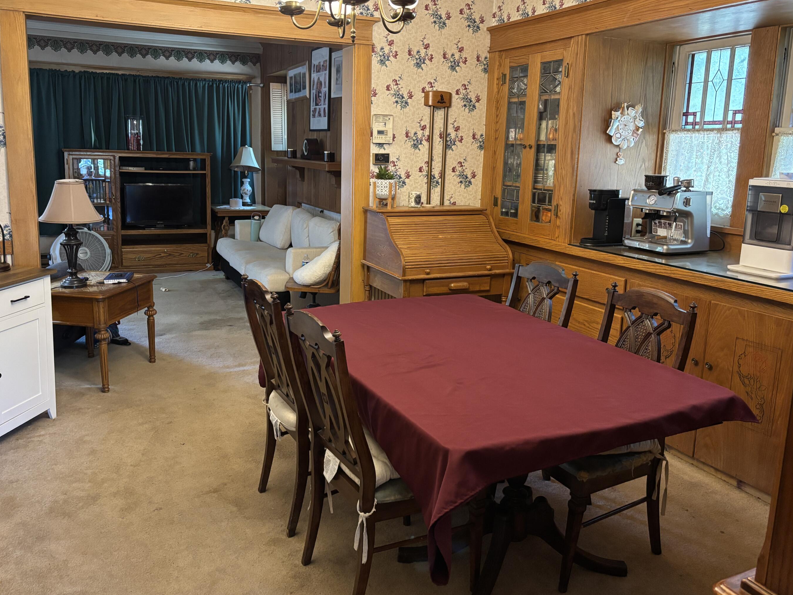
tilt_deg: -10.6
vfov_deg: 48.2
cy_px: 268
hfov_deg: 61.6
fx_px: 664
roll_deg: -1.1
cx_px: 380
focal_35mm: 29
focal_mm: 5.96
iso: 500
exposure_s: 1/40
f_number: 1.6
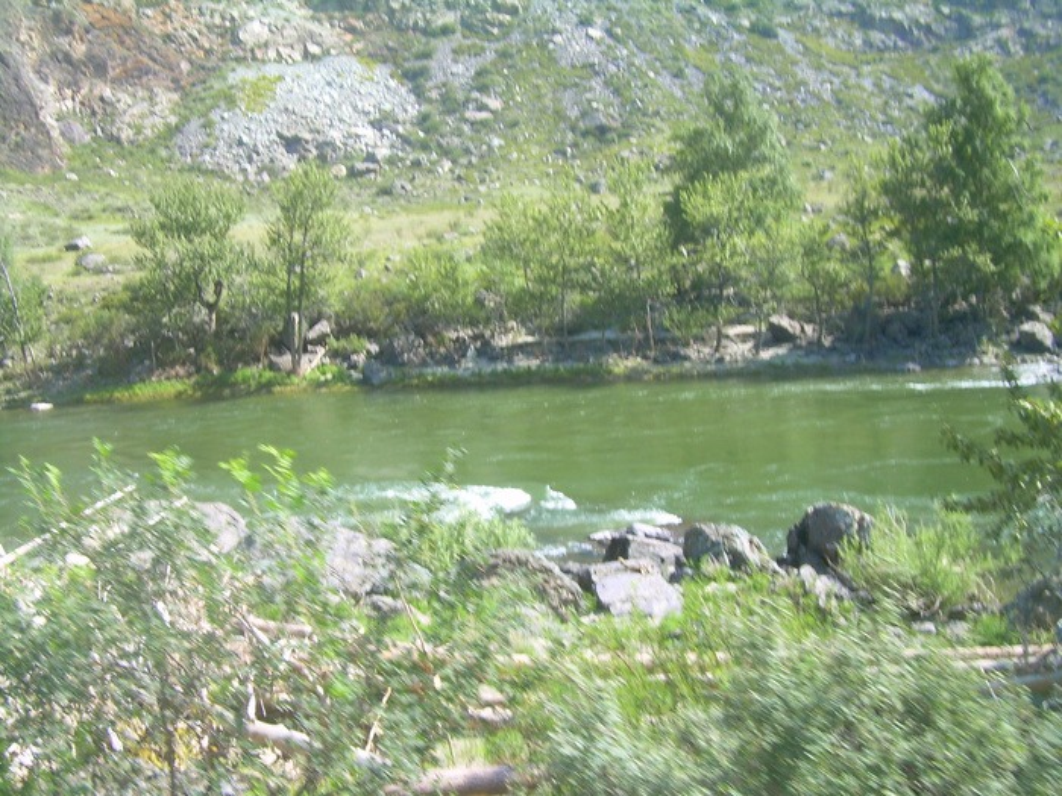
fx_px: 1350
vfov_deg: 32.9
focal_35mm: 44
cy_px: 398
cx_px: 531
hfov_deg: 42.9
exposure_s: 1/250
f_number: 2.9
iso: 50
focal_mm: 7.2
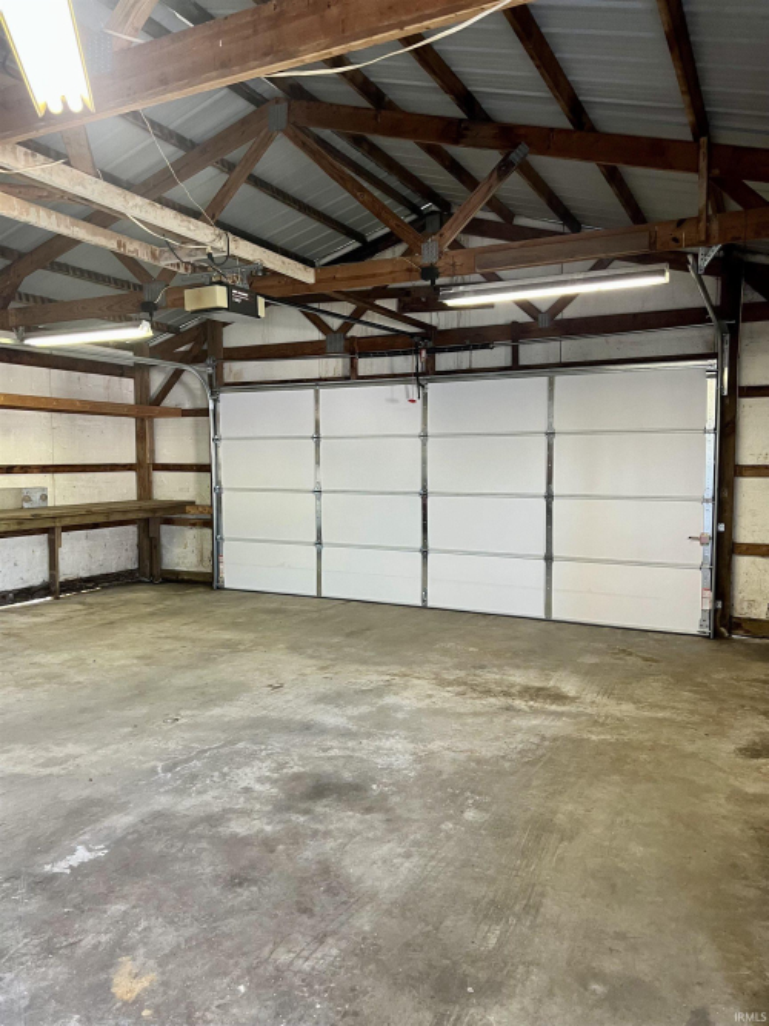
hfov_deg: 53.0
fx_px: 770
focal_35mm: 26
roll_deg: -1.1
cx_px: 384
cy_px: 513
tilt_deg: -3.5
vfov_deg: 67.3
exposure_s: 1/60
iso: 200
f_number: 1.5
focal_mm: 5.7
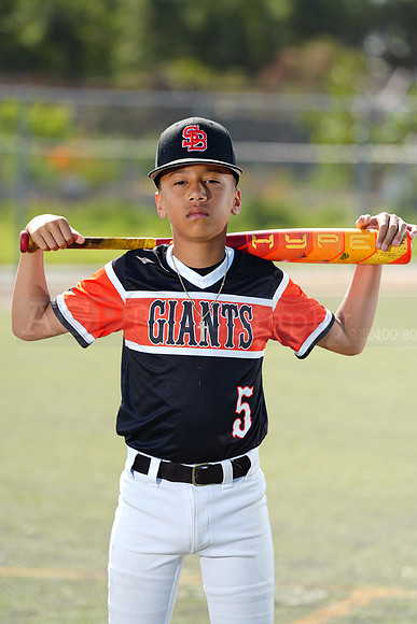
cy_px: 312
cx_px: 208
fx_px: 3473
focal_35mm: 200
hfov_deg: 6.9
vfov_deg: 10.3
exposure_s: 1/250
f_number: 4.5
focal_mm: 200
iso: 64
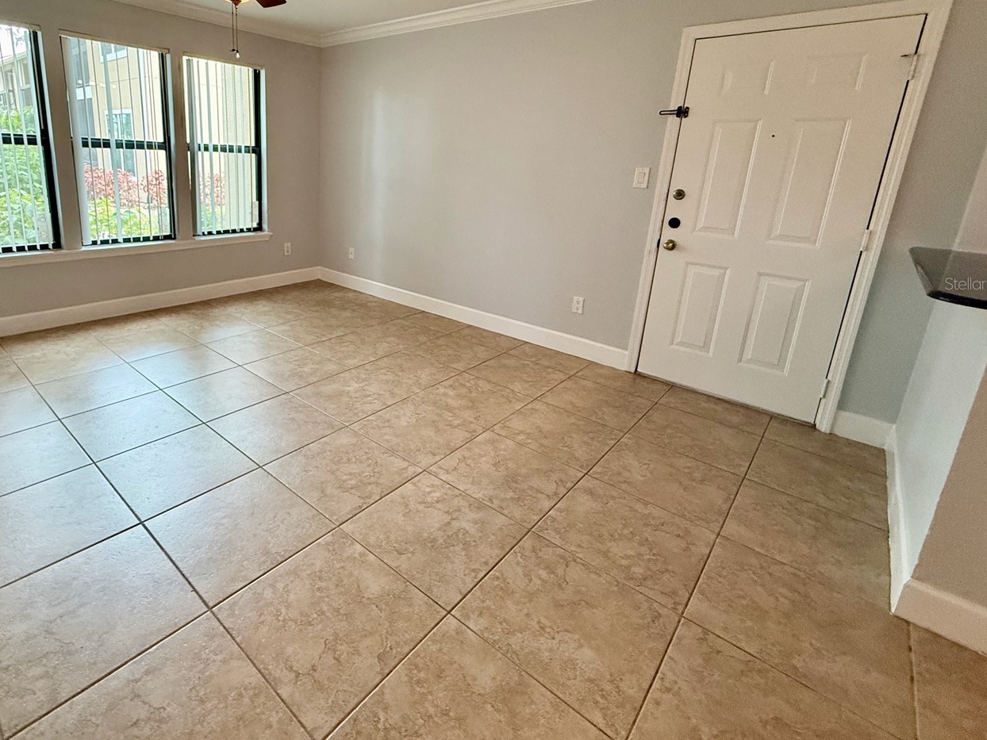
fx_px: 513
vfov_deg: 70.6
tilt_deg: -13.3
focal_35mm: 18
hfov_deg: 86.4
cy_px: 283
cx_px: 385
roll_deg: -1.1
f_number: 2.2
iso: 250
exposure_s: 1/120
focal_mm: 2.22
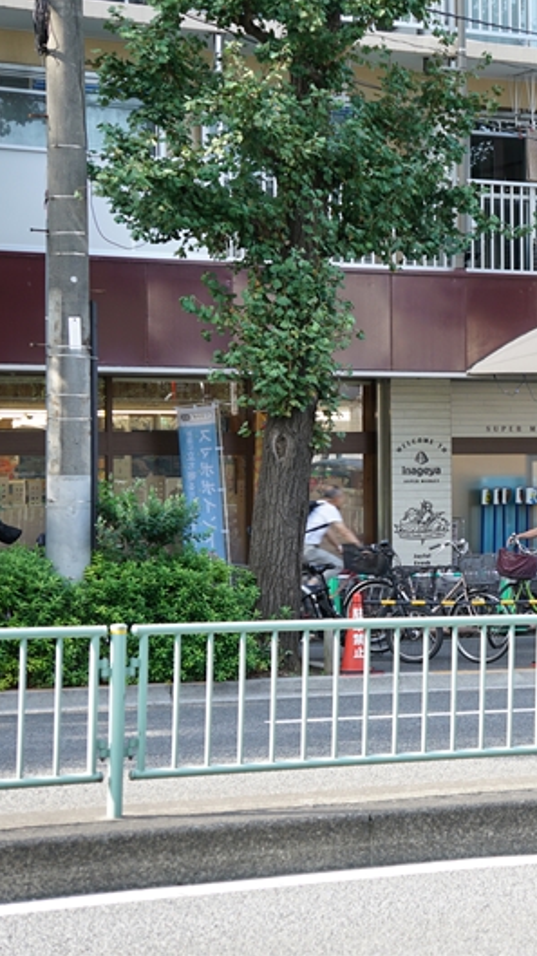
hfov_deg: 12.9
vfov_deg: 23.2
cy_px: 477
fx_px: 2332
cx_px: 606
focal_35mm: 92
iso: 100
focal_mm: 39
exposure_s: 1/60
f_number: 4.5
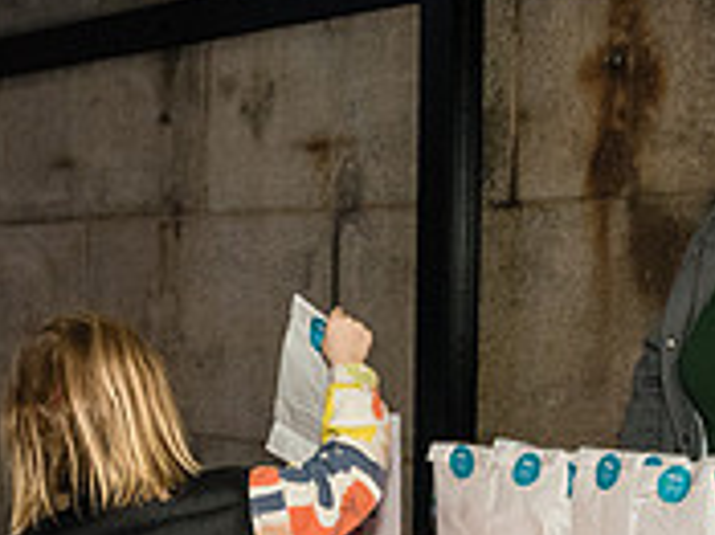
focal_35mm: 91
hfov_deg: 21.5
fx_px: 1878
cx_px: 414
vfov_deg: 15.8
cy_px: 570
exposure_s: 1/160
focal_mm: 26
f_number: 3.5
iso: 4000
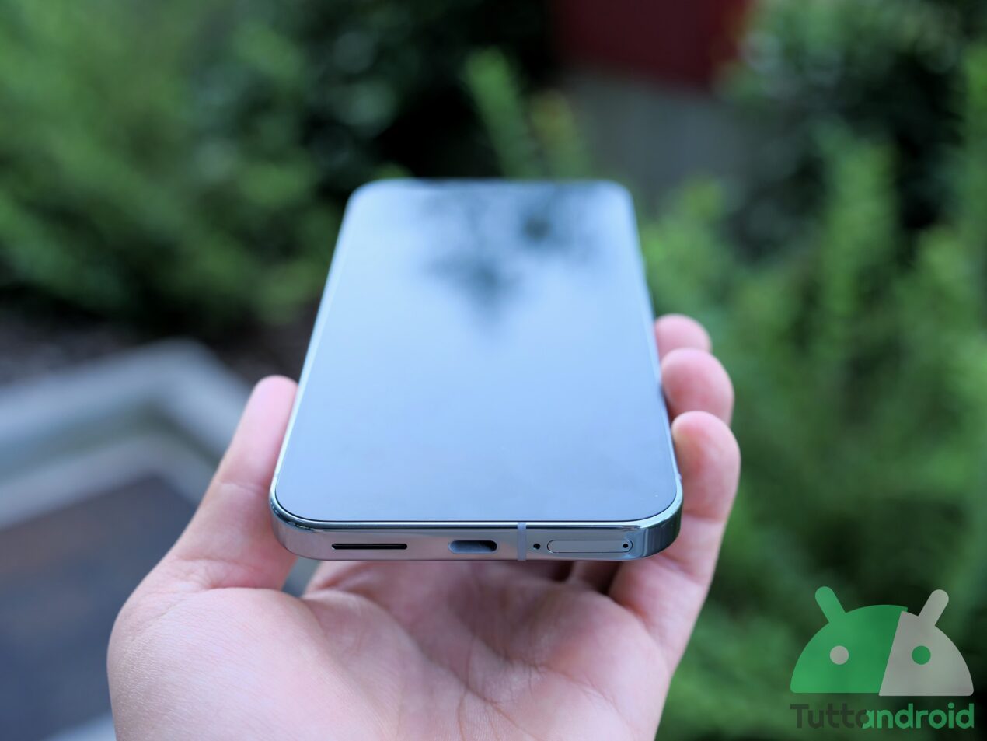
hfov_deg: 41.2
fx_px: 1312
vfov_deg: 31.5
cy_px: 370
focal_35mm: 46
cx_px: 494
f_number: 2.8
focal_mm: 23
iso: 200
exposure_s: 1/160
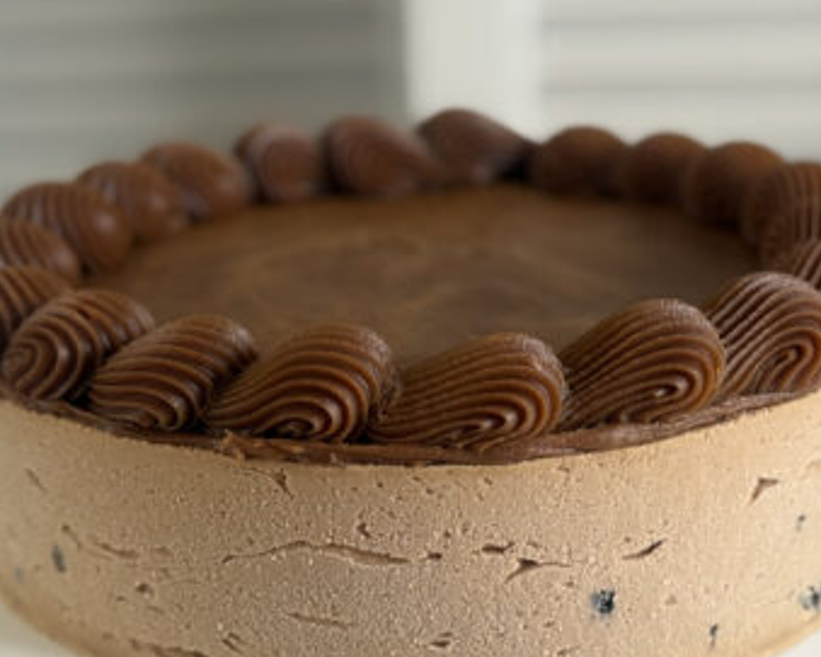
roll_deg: +2.2
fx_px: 2016
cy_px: 412
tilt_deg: -14.5
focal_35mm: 83
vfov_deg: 18.5
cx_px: 397
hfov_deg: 23.0
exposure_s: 1/73
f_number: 1.78
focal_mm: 6.76
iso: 100
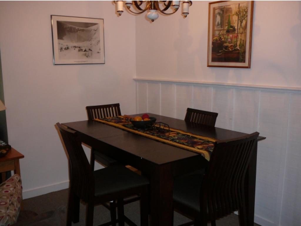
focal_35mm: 35
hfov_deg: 52.6
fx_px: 304
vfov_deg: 40.7
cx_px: 150
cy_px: 113
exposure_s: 1/30
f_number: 2.8
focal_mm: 5.2
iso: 100
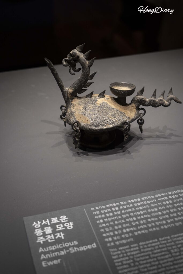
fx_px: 450
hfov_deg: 23.0
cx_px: 92
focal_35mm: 59
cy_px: 137
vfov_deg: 33.9
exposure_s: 1/160
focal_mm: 59
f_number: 5.6
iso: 1600
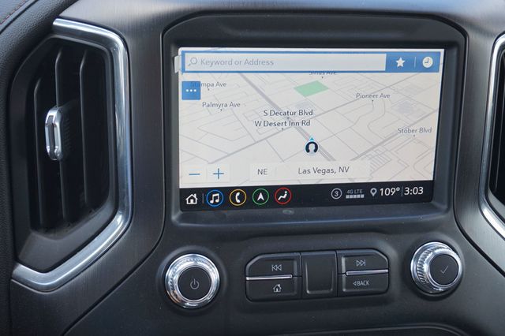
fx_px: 631
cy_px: 168
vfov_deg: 29.8
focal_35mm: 45
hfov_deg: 43.6
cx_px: 252
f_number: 5
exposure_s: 1/60
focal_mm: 30
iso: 125
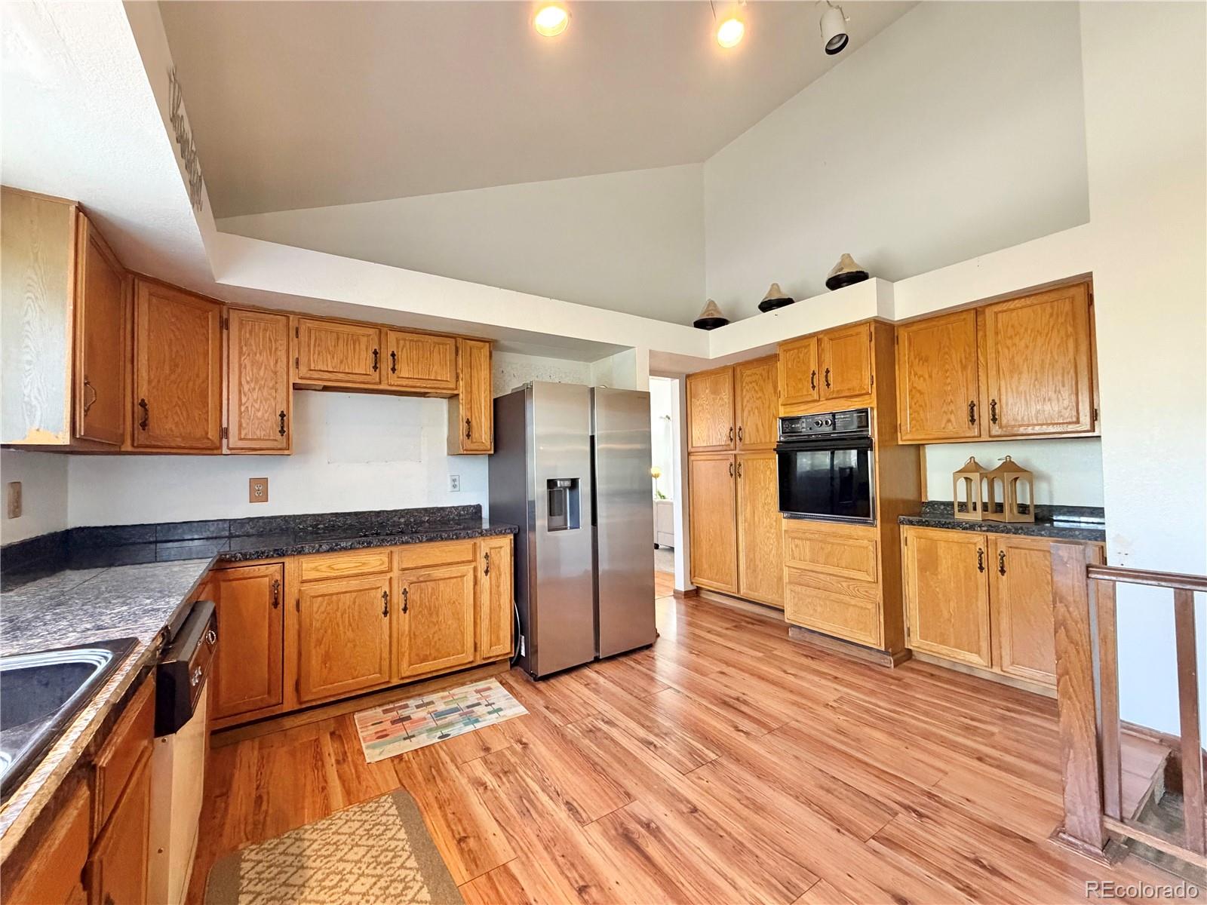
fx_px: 488
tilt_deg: +1.4
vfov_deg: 85.7
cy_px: 452
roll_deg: +0.8
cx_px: 604
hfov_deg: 102.1
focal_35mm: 14
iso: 500
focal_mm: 2.22
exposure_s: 1/60
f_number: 2.2
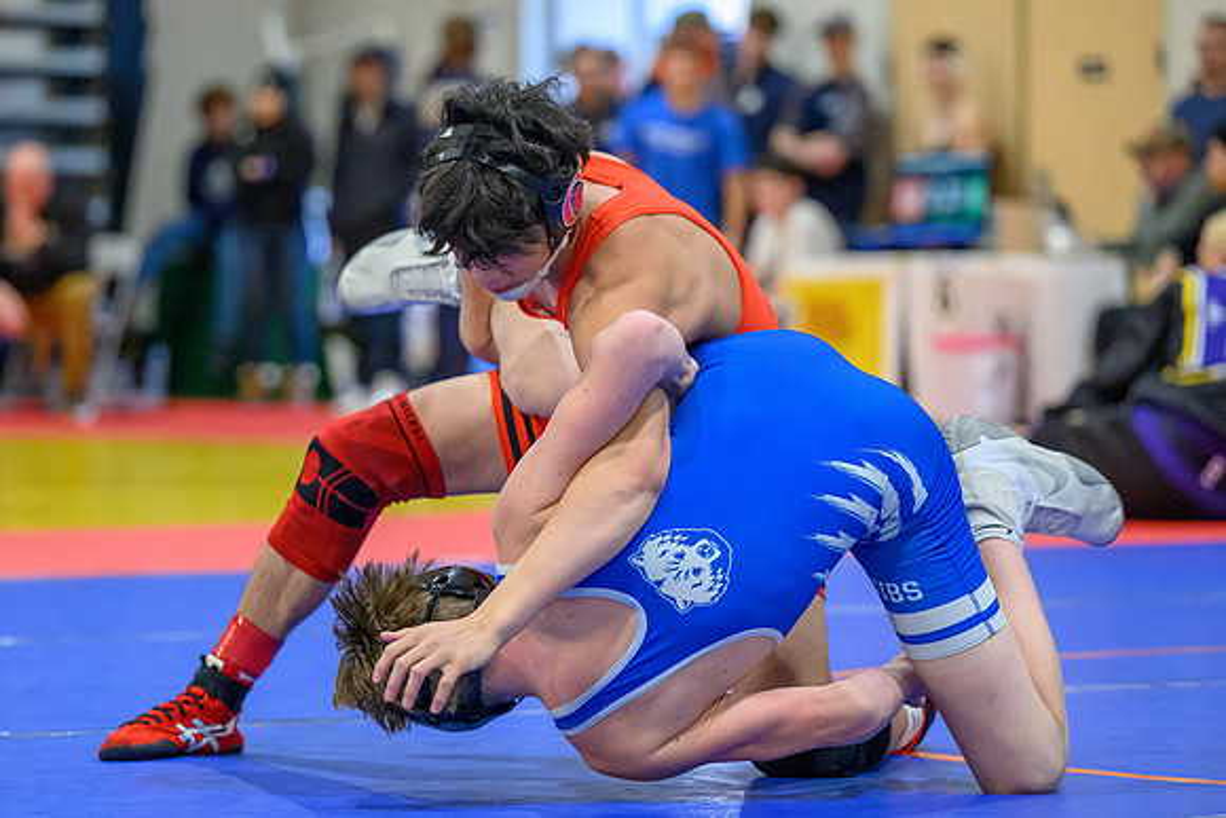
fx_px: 5583
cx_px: 575
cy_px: 351
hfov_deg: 12.5
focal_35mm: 164
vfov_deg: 8.4
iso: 8000
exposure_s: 1/800
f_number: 2.8
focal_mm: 125
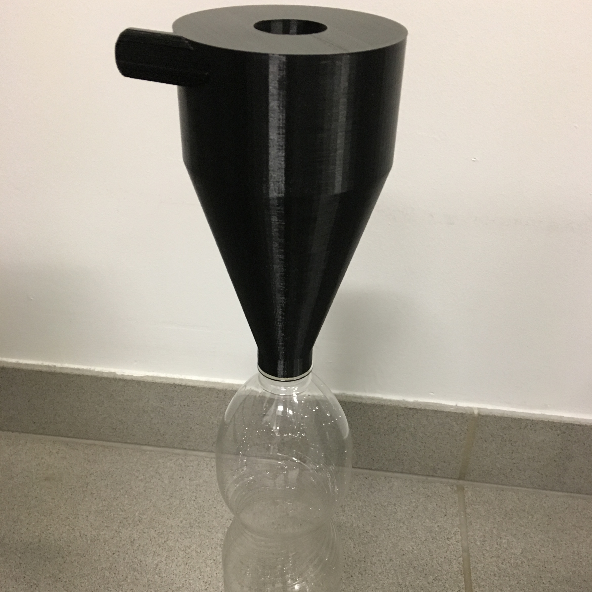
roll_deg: -2.2
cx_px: 297
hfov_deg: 47.2
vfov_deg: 46.7
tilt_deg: -35.5
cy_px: 375
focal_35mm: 35
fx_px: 677
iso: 200
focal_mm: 4.15
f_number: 2.2
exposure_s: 1/20
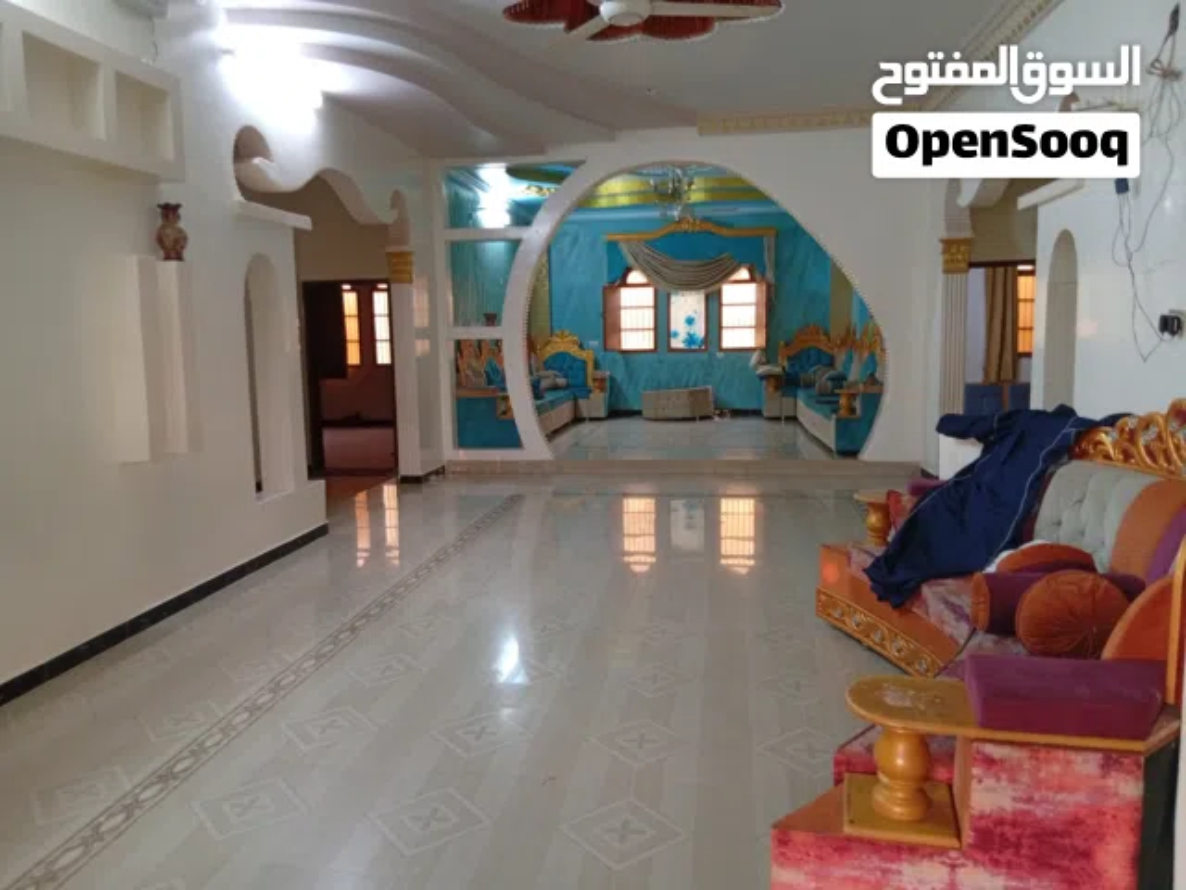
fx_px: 891
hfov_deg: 67.3
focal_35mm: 26
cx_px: 593
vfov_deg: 53.1
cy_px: 445
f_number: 1.8
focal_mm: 3.96
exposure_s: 1/25
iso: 667
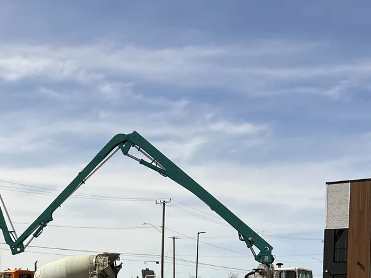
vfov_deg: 21.7
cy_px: 324
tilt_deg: -2.3
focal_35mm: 63
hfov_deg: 30.3
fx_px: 675
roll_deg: -1.1
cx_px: 105
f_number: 1.5
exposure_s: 1/6579
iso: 50
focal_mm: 5.7
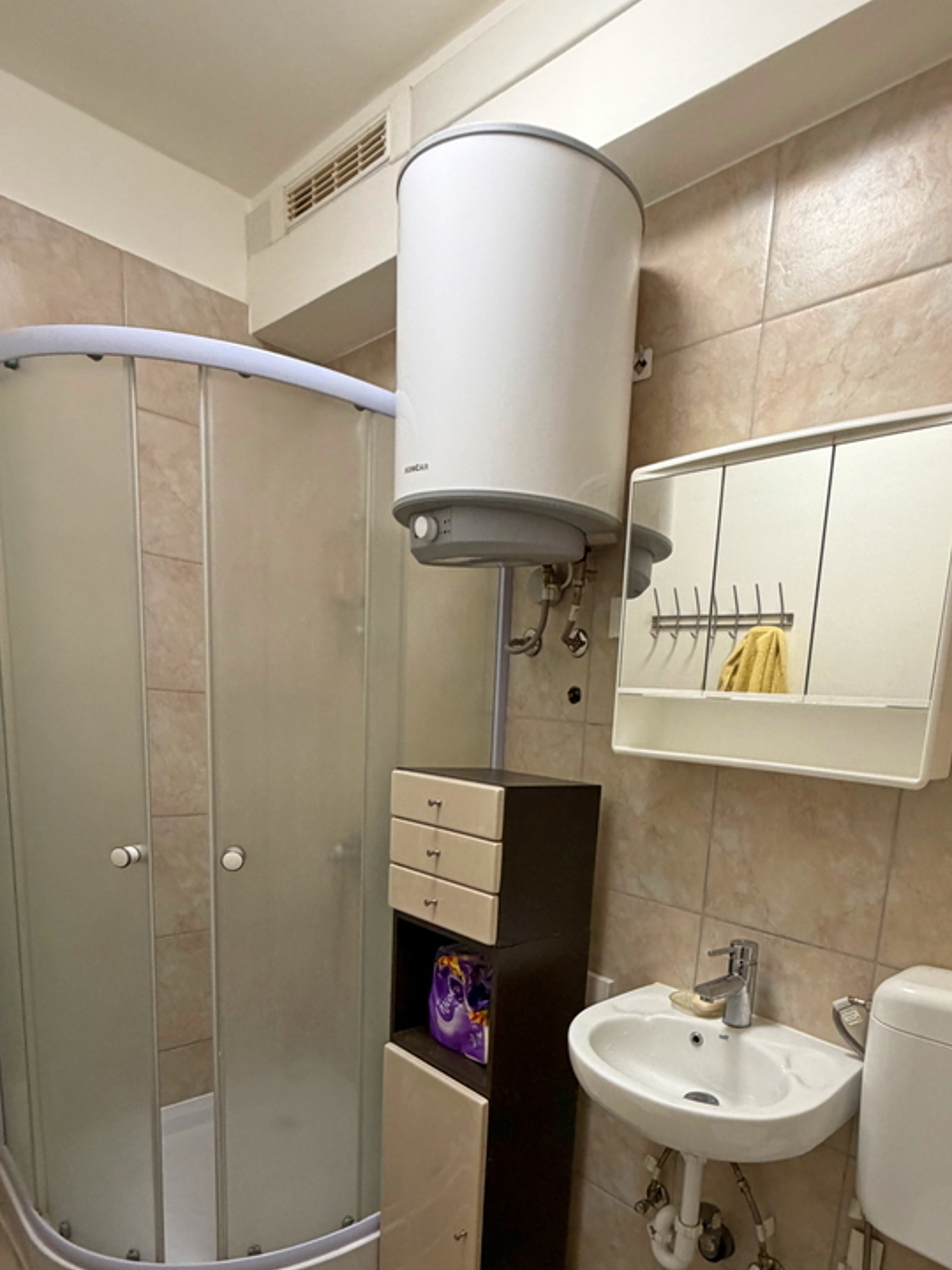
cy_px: 863
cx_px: 589
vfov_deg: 76.1
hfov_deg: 62.7
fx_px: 770
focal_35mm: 21
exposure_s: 1/100
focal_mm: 2.22
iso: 320
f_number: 2.2
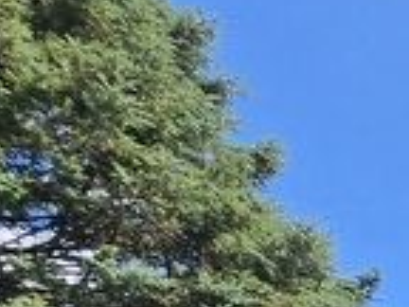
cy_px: 631
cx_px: 1079
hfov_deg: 13.5
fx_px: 851
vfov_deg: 15.7
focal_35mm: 72
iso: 50
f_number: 2.2
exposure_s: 1/1300
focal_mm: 2.2
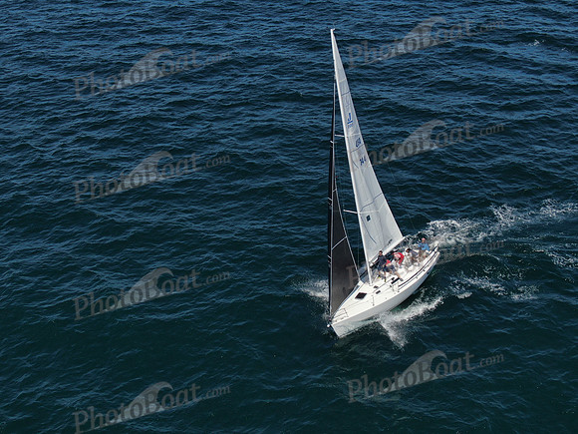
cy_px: 217
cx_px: 289
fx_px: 785
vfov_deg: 30.9
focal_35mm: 47
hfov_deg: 40.4
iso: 100
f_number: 3.8
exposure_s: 1/1250
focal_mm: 8.42
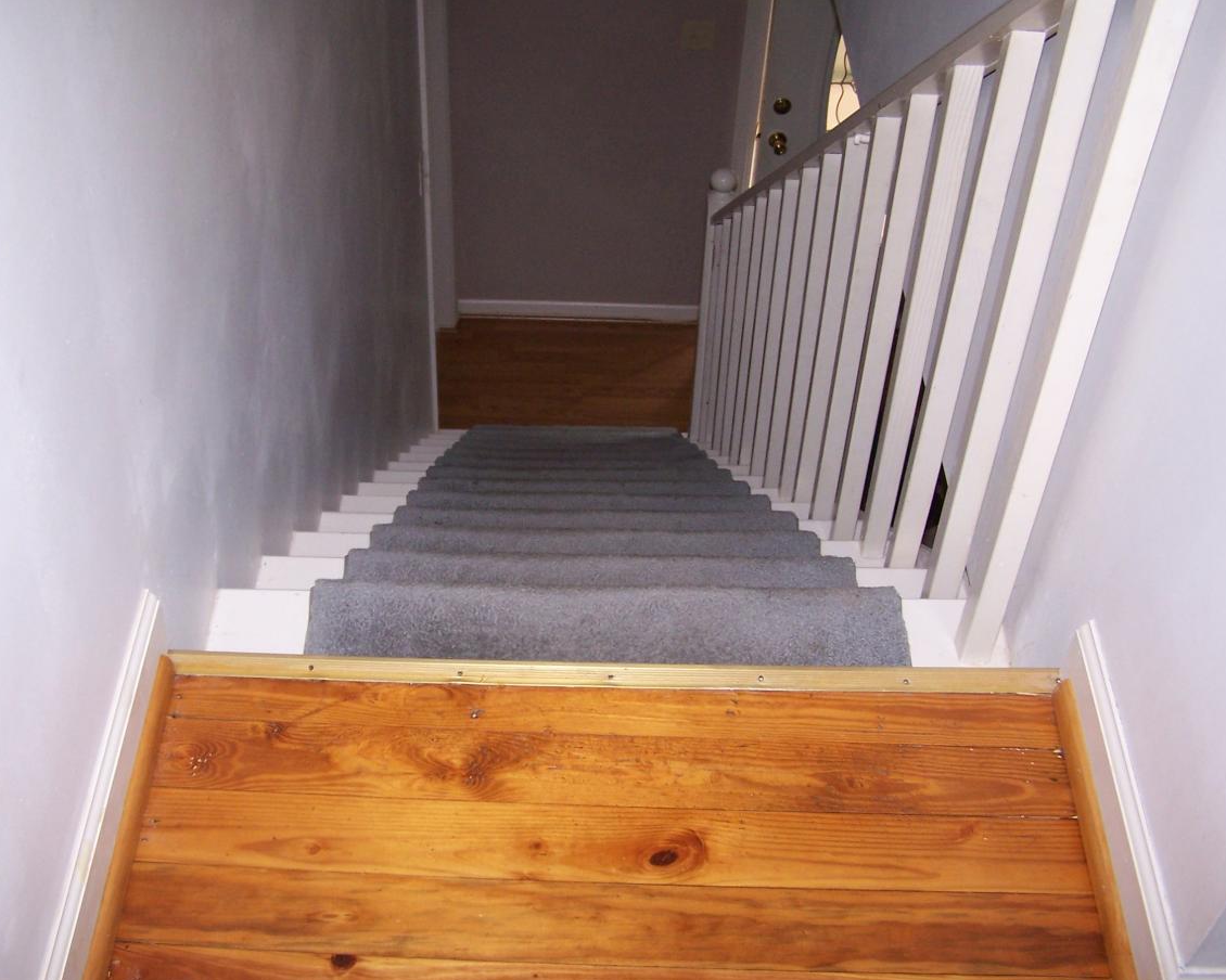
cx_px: 583
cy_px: 483
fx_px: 1524
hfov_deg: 43.8
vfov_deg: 35.7
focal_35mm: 42
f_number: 2.8
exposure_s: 1/60
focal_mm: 6.3
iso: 140
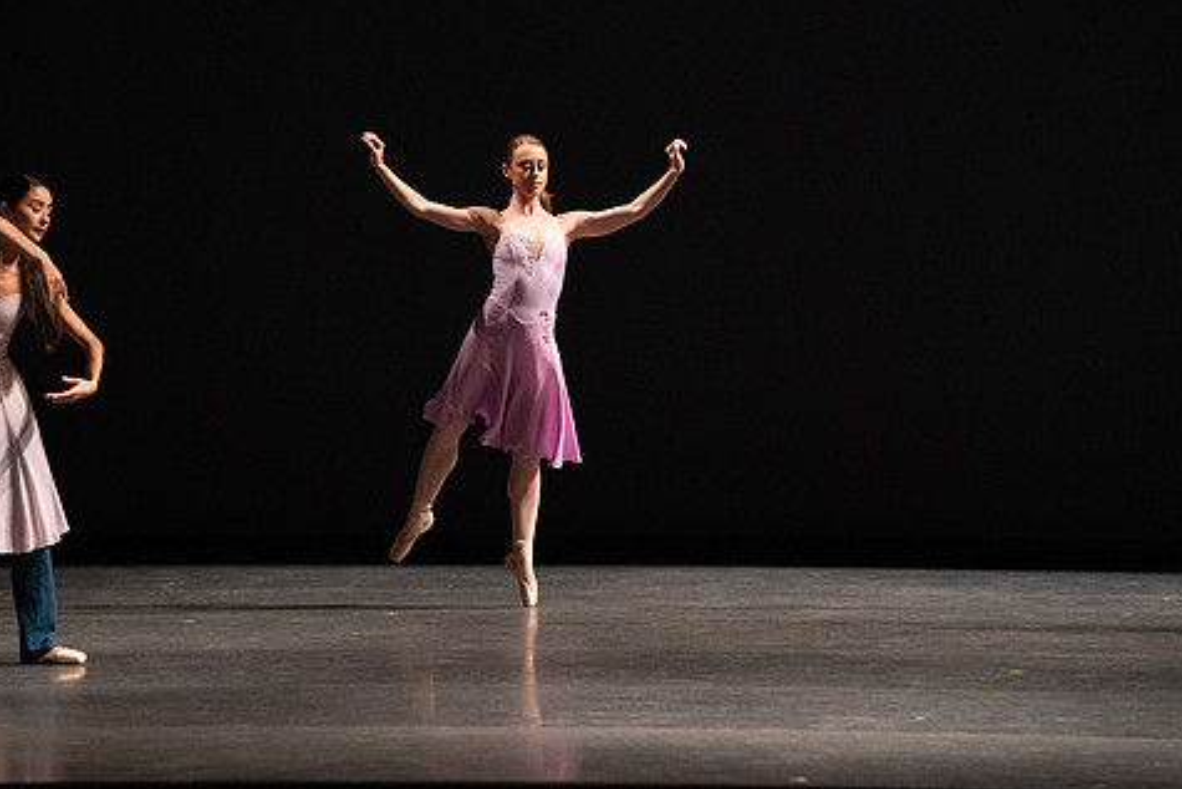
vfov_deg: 5.6
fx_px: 8013
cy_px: 315
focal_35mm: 244
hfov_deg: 8.4
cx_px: 510
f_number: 5
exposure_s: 1/400
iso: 12800
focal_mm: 200
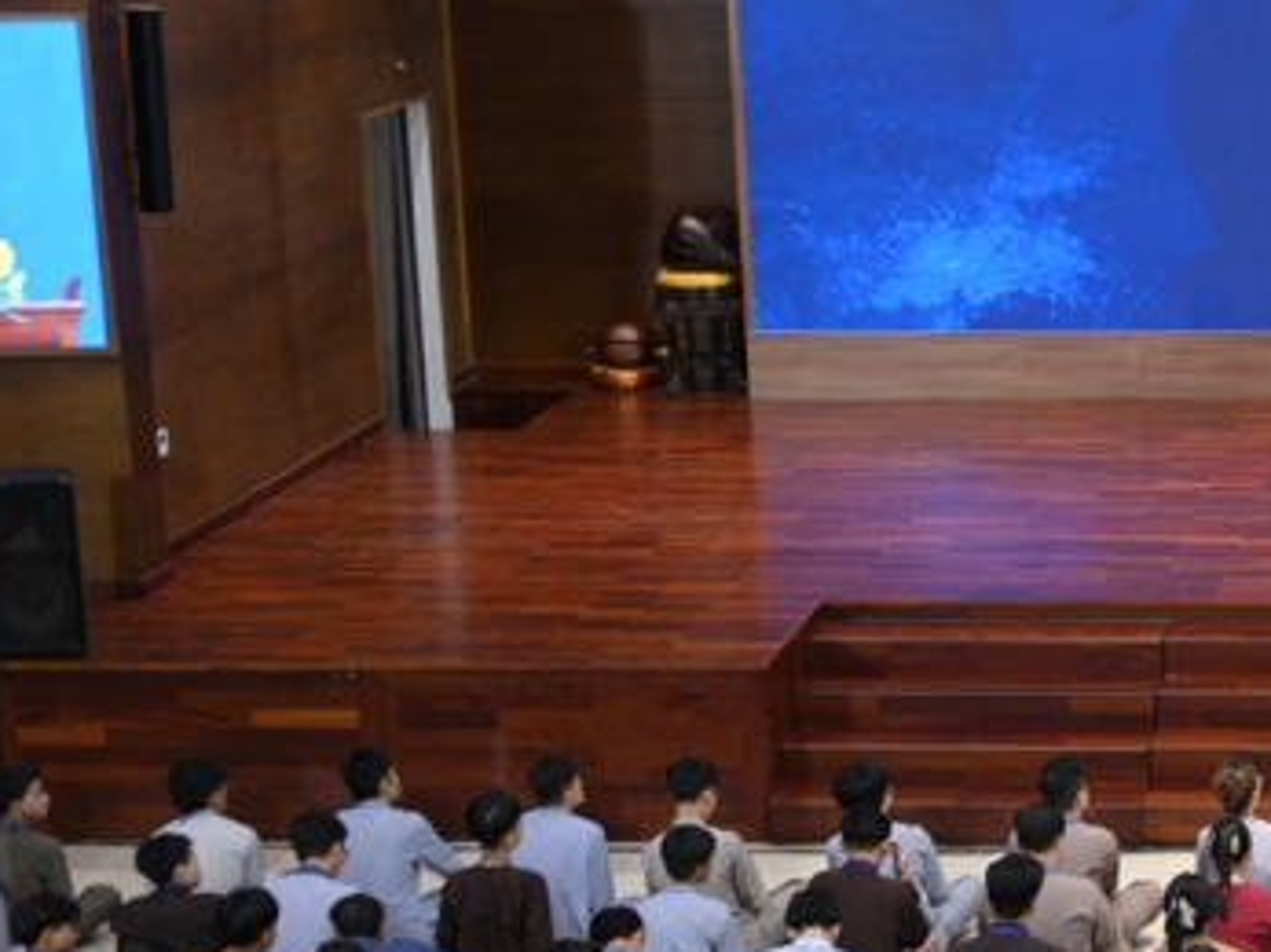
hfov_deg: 20.0
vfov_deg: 16.0
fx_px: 3377
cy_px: 546
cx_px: 1518
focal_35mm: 92
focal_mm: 34
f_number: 4
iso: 1600
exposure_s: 1/80
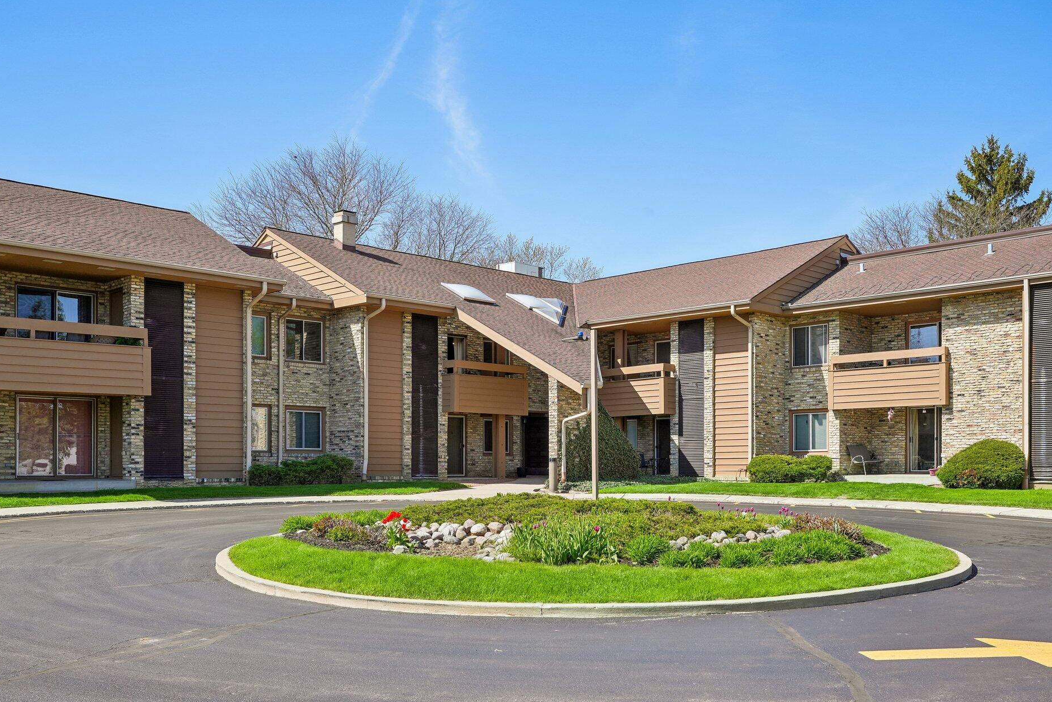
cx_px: 552
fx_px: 994
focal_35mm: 34
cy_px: 356
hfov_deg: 55.8
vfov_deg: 38.9
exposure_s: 1/250
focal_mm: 31
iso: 100
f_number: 8
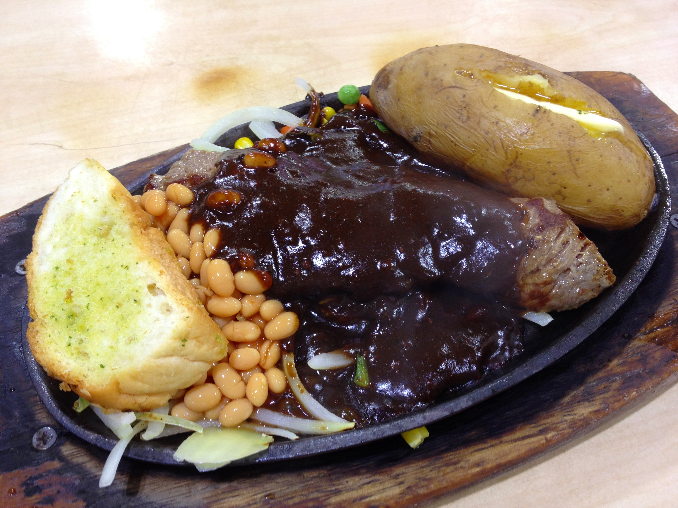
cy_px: 254
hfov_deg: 52.6
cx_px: 339
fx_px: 686
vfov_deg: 40.7
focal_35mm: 35
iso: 50
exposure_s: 1/24
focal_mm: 4.28
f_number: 2.4
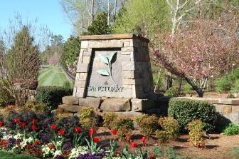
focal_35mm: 48
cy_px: 101
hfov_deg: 41.1
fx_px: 318
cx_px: 102
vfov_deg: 27.9
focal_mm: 24
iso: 200
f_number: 8
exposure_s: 1/250
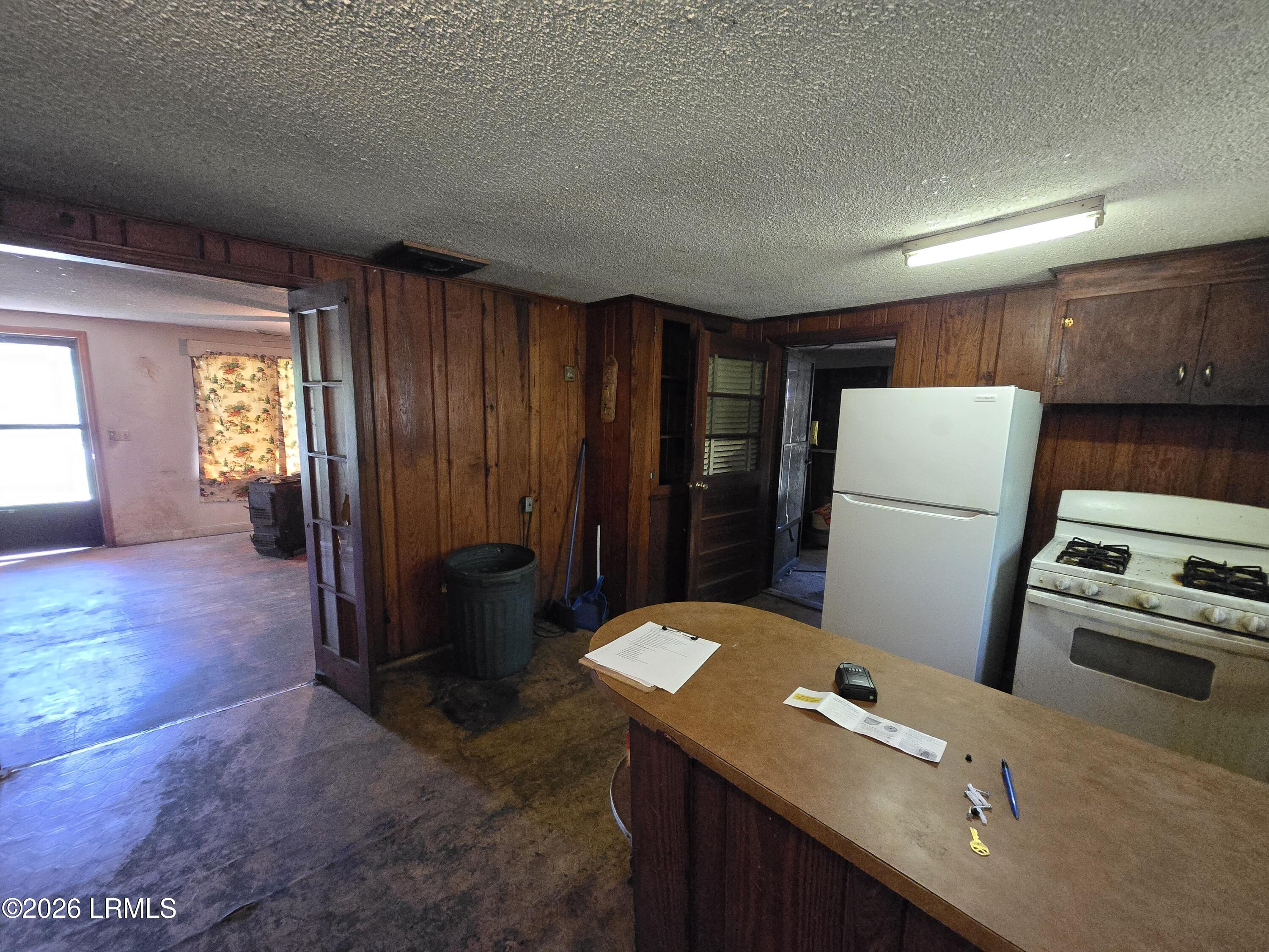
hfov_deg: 106.2
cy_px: 476
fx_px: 477
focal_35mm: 13
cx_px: 634
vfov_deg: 89.9
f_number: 2.2
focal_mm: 1.7
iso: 1250
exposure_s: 1/60
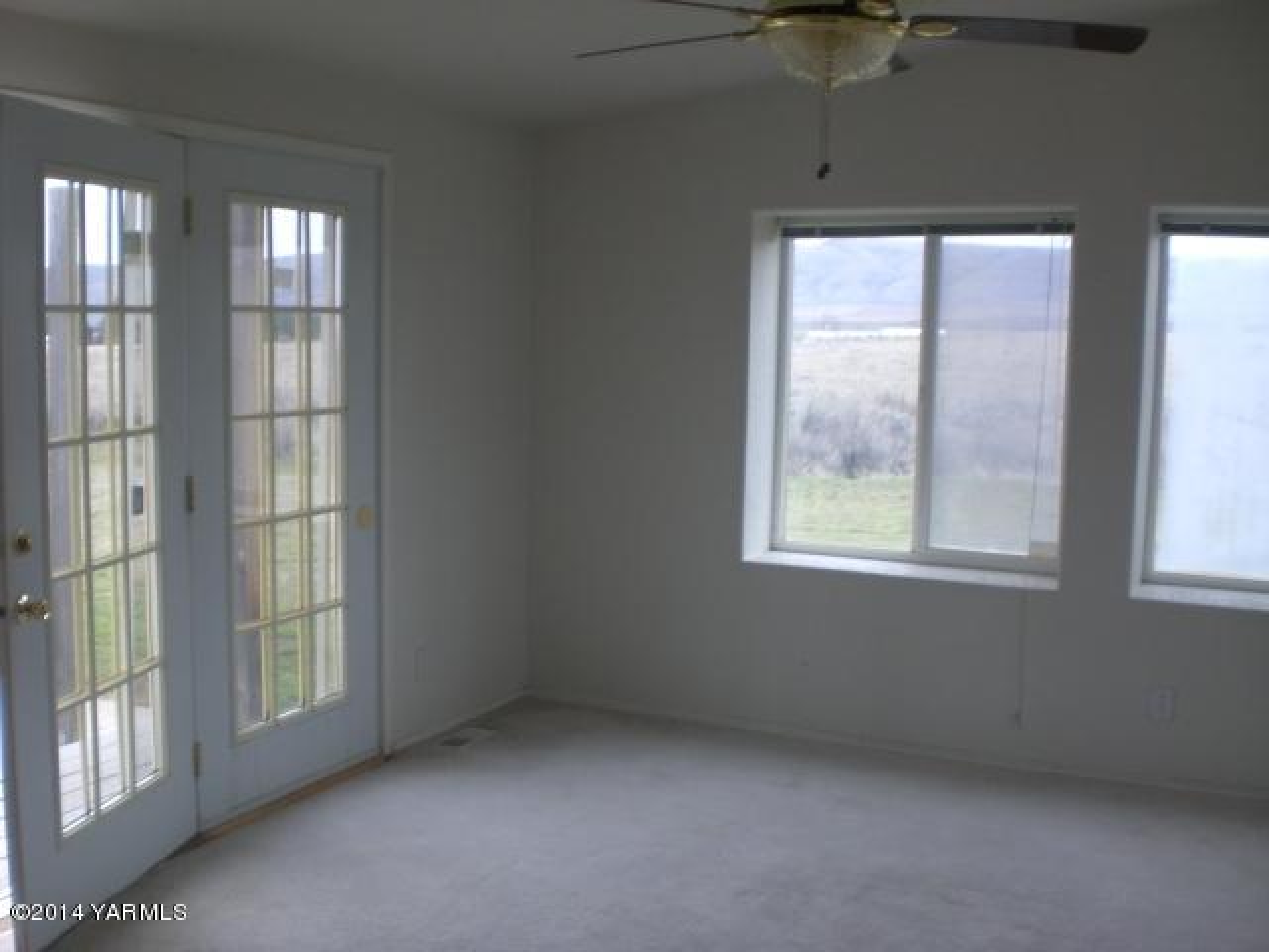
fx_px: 1393
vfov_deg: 37.7
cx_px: 634
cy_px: 476
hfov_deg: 49.0
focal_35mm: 38
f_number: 3.1
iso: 100
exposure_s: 1/80
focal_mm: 6.3
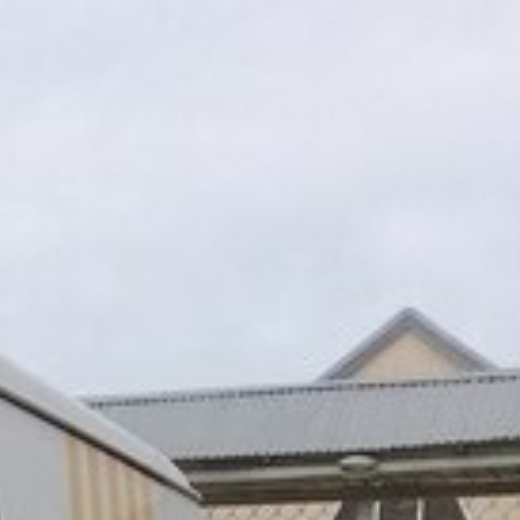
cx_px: -144
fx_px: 1683
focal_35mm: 99
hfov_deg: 16.6
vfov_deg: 15.2
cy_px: 930
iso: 50
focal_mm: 3.3
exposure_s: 1/266
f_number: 2.2
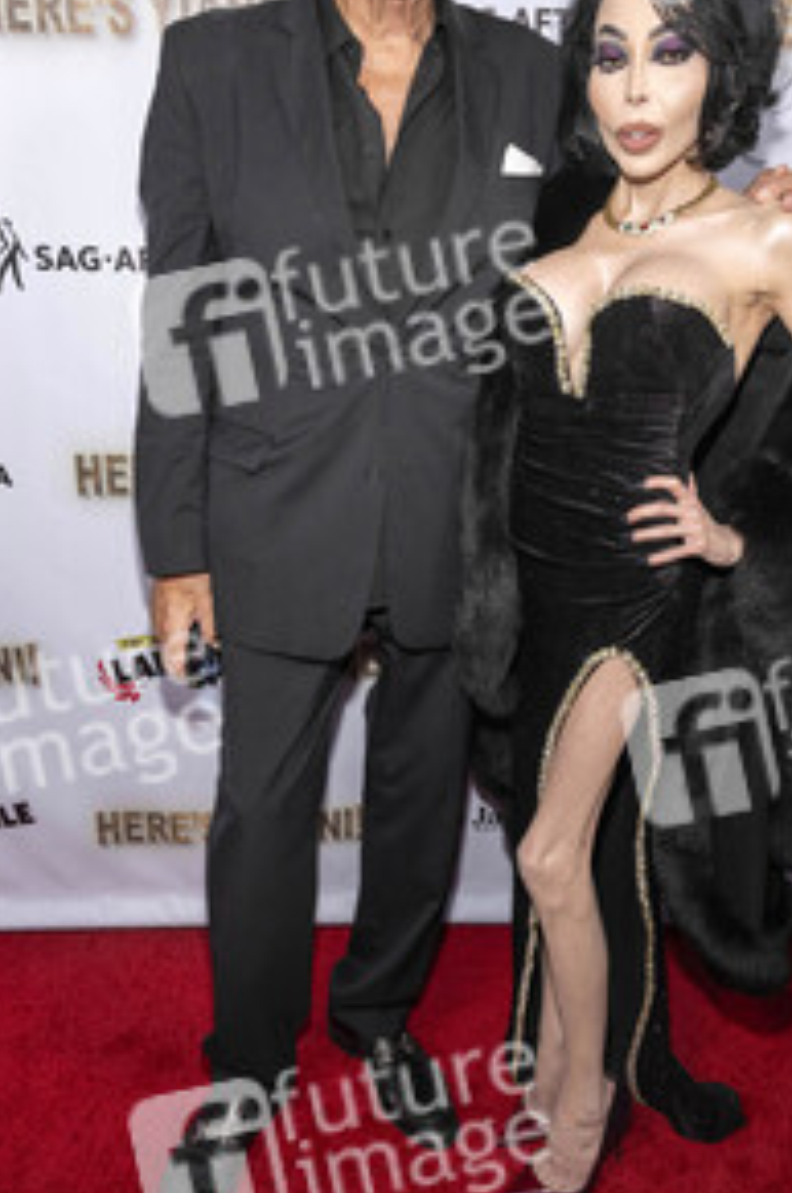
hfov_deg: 39.7
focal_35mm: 33
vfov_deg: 57.1
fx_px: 1093
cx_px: 460
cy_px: 525
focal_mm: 24
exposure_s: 1/200
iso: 640
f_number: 6.3
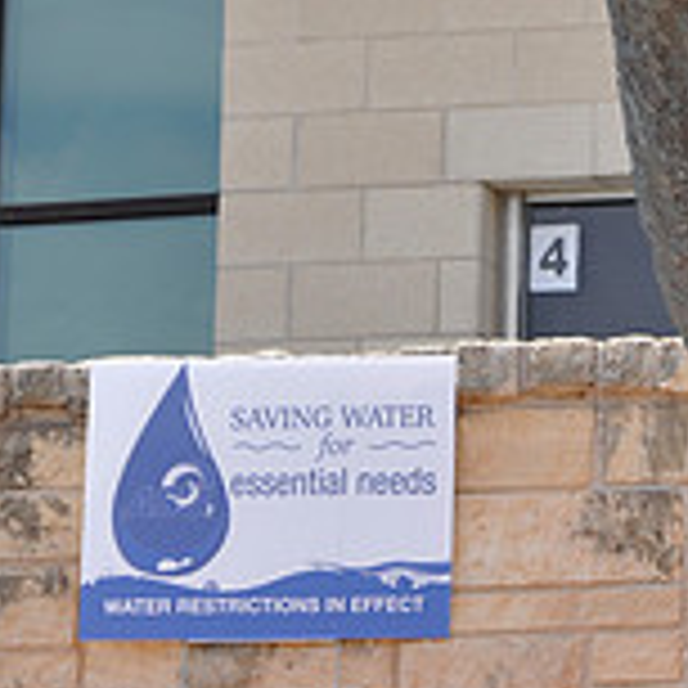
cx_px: 1039
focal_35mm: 241
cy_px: 214
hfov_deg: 7.1
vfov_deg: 7.3
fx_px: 5419
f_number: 8
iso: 200
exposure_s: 1/250
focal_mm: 50
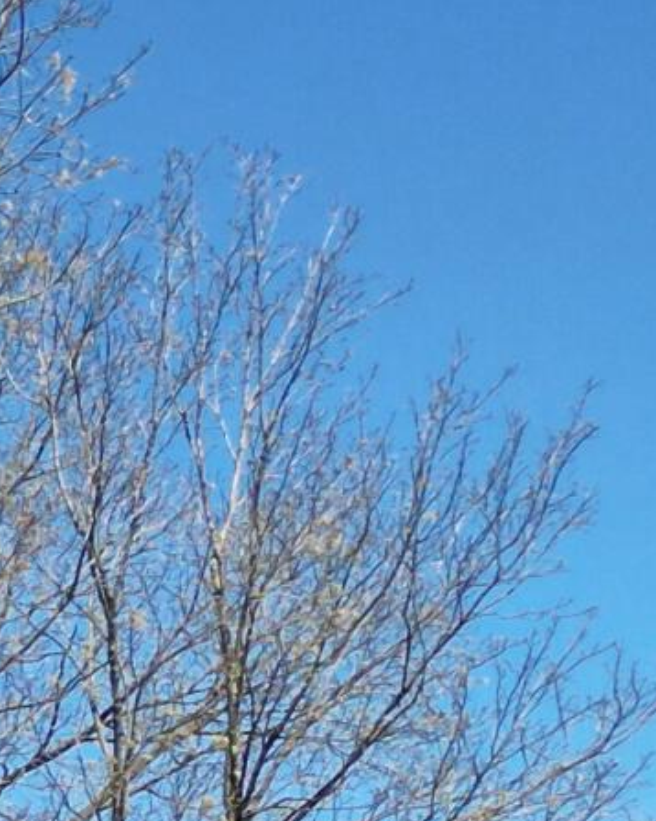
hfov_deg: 7.7
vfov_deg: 11.0
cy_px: 1737
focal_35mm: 157
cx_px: -1708
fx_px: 3813
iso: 100
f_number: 1.7
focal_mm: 6.72
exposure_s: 1/2000
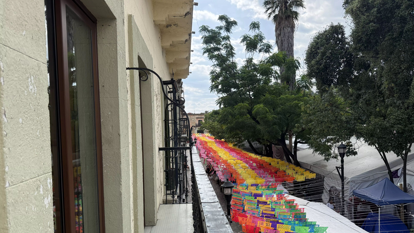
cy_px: 137
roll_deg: +2.1
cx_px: 214
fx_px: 296
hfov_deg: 69.8
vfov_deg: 42.7
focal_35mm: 27
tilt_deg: -1.2
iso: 100
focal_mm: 6.76
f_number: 1.78
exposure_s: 1/2611
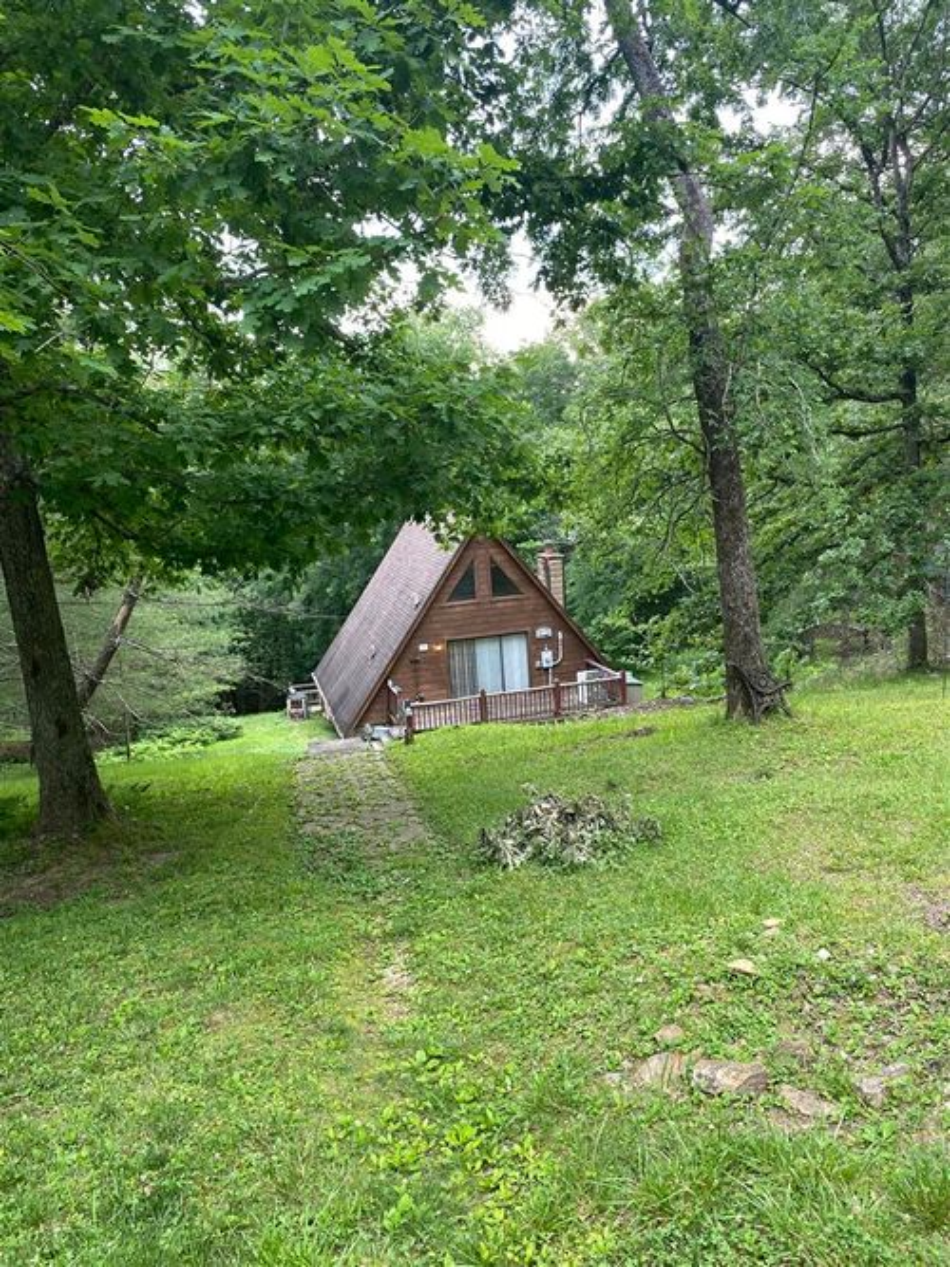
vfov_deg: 67.3
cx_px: 475
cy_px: 634
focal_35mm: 26
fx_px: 952
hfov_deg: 53.0
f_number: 1.8
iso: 50
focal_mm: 4.25
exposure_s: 1/121
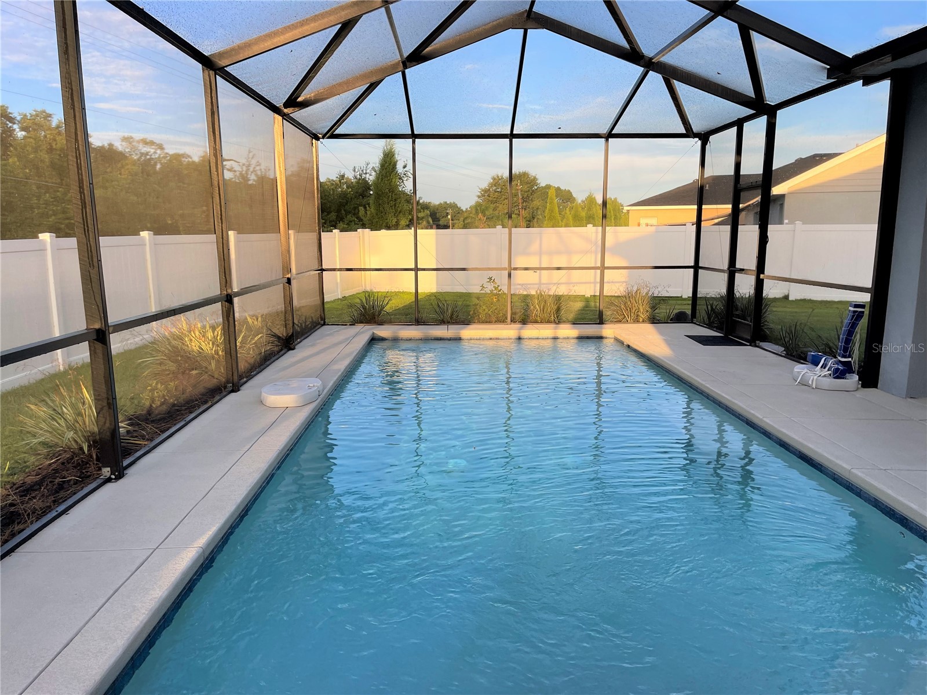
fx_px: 696
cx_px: 464
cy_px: 348
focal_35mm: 26
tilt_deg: -10.7
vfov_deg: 53.1
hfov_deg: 67.3
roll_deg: +0.1
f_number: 1.6
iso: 32
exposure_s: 1/509
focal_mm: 5.1
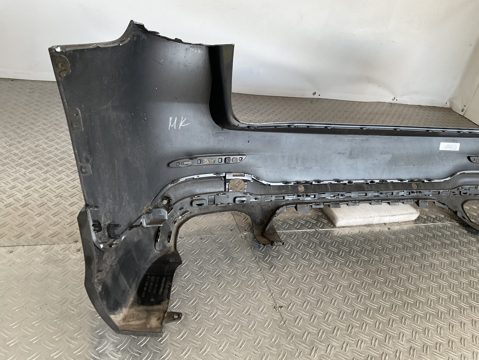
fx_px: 401
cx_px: 240
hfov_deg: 61.7
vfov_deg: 48.2
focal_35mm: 29
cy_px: 180
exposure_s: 1/60
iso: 50
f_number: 1.8
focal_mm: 3
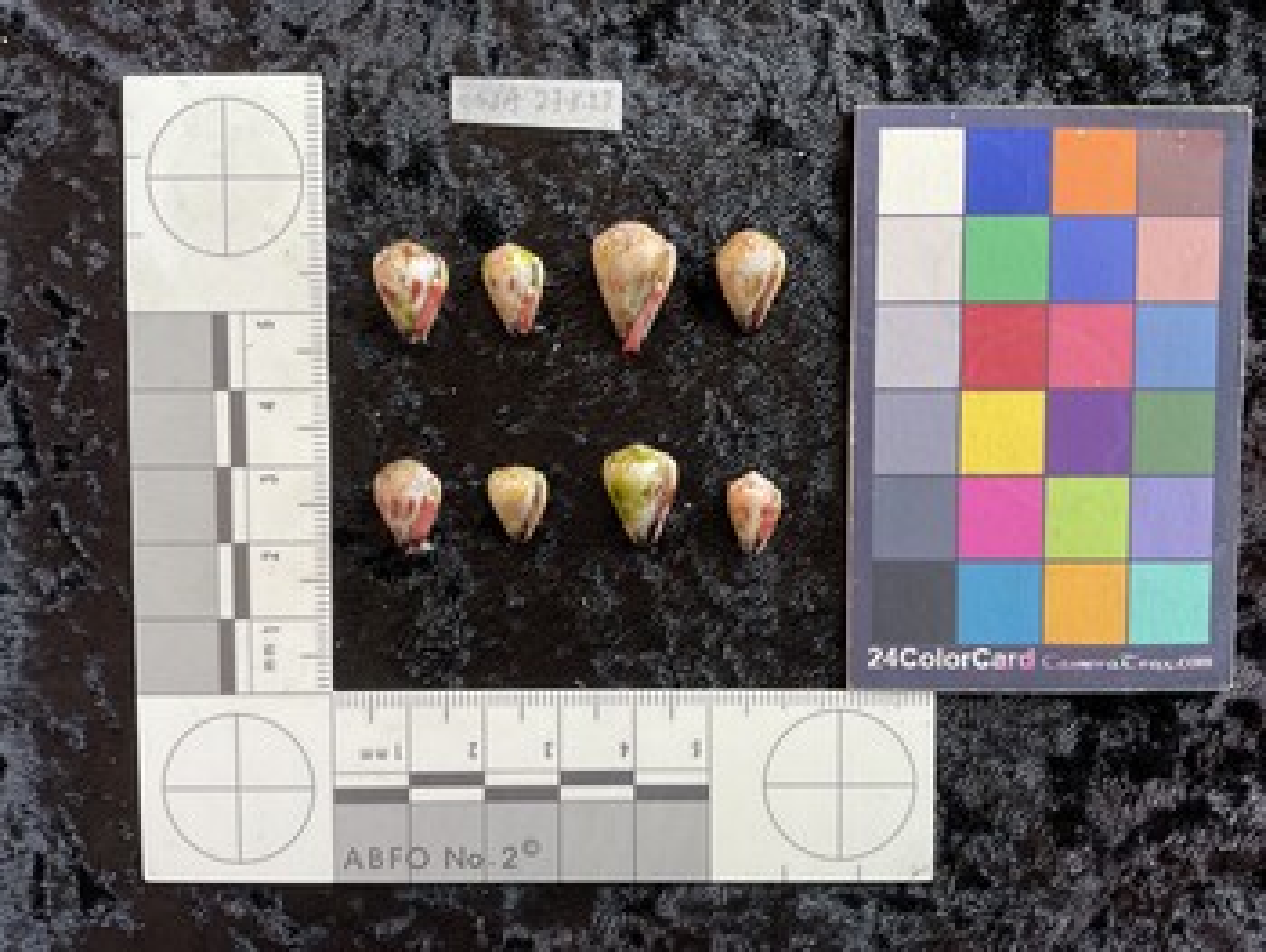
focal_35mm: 29
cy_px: 476
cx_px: 633
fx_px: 1061
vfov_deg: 48.3
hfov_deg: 61.6
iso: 50
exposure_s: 1/120
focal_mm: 3
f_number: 1.8
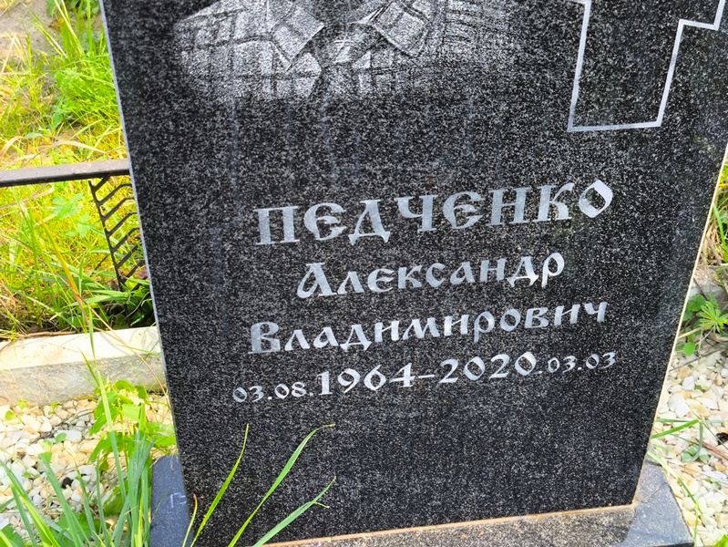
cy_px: 274
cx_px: 364
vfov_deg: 29.1
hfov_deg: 38.2
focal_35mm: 50
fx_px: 1052
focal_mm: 4.71
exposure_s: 1/120
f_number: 1.7
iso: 64
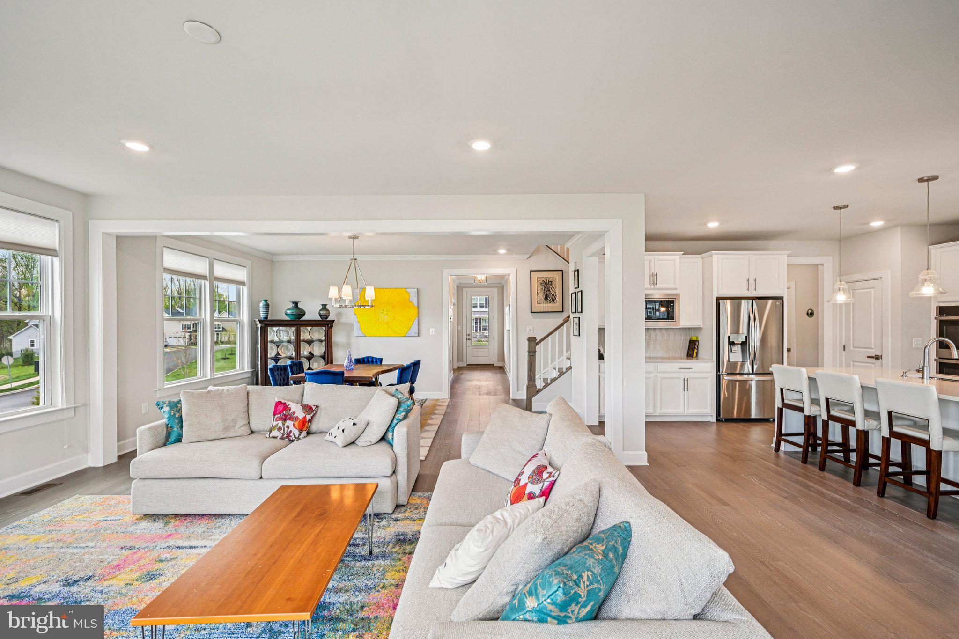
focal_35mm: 16
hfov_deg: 96.7
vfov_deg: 73.7
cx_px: 480
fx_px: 426
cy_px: 320
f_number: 8
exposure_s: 1/30
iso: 400
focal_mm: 16
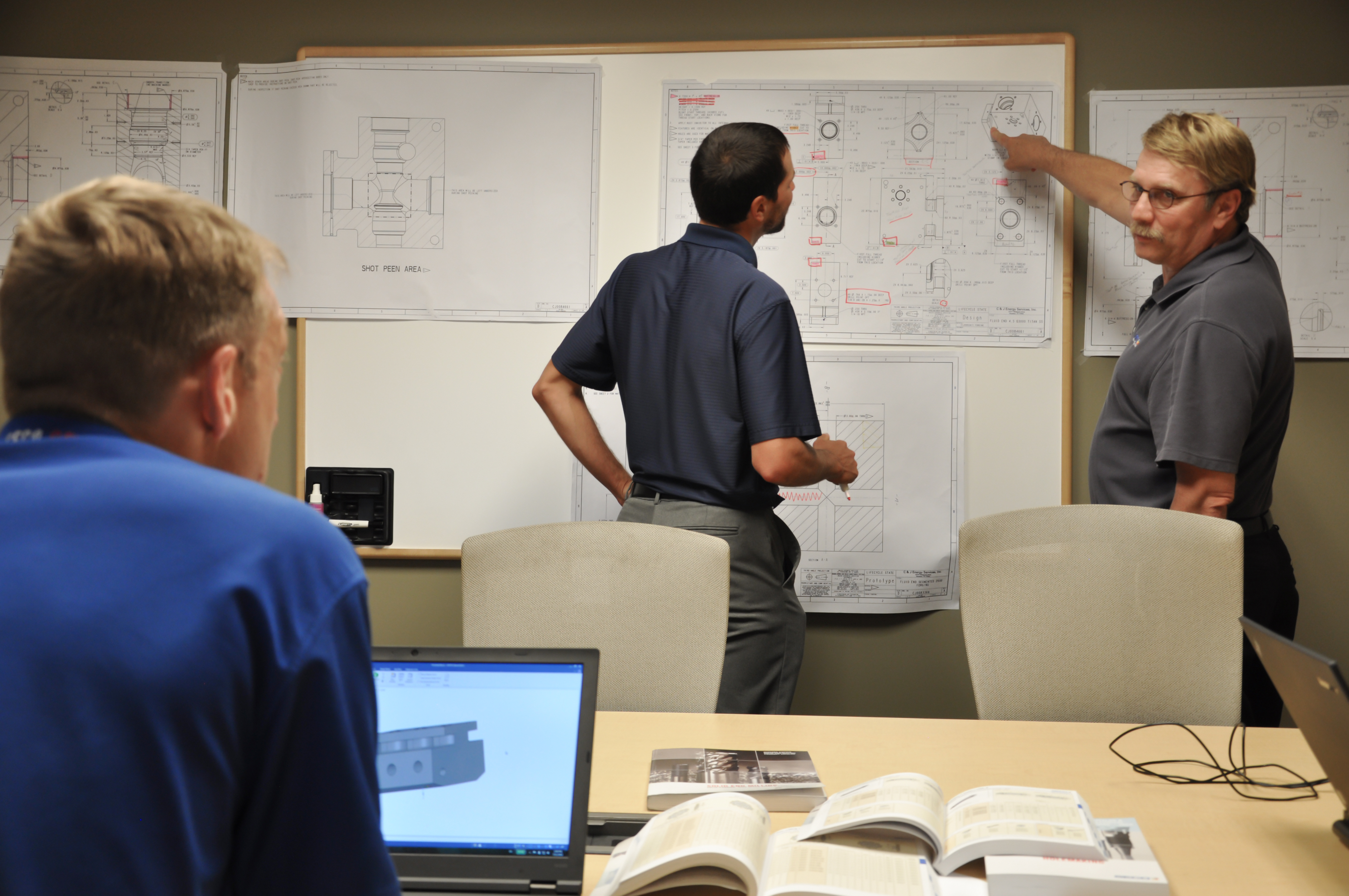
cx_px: 674
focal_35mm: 39
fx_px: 1460
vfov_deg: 34.1
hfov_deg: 49.6
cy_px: 448
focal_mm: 26
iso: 400
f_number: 5.6
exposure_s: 1/25
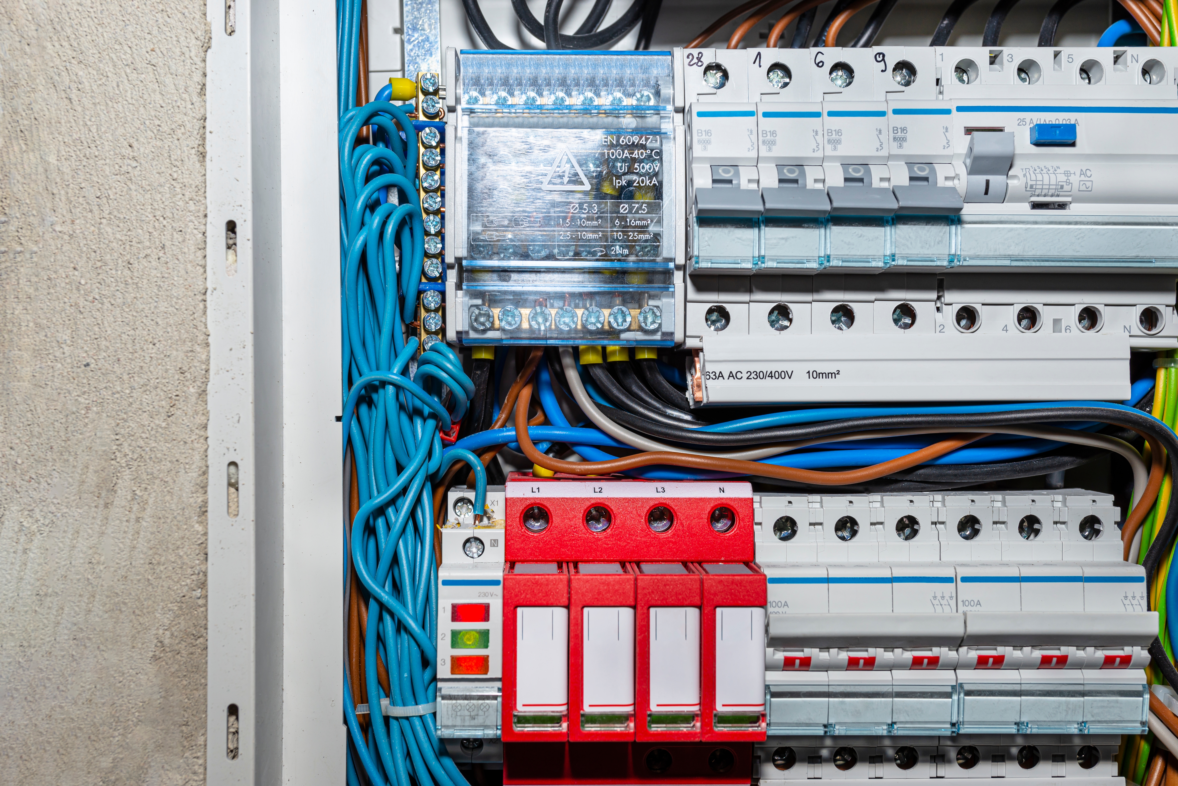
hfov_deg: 54.4
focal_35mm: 35
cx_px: 589
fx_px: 1146
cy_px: 393
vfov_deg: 37.9
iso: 100
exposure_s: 1/60
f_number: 8
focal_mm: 35
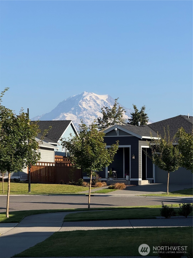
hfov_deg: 12.3
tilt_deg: +4.1
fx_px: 892
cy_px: 129
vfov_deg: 16.4
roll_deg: -0.1
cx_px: 96
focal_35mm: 120
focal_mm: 15.66
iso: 50
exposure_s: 1/1689
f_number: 2.8
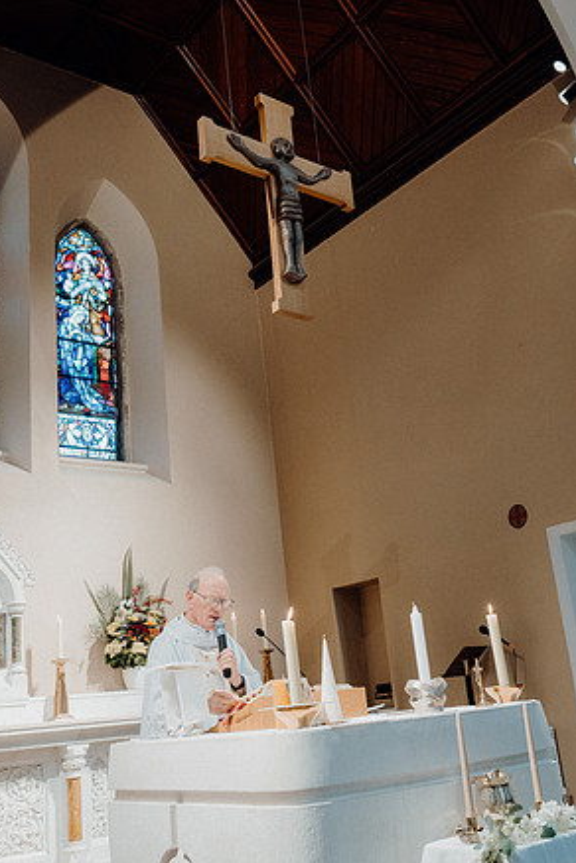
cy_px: 428
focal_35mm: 37
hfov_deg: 35.9
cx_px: 286
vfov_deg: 51.9
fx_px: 888
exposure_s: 1/160
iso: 2000
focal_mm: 24
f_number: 3.5
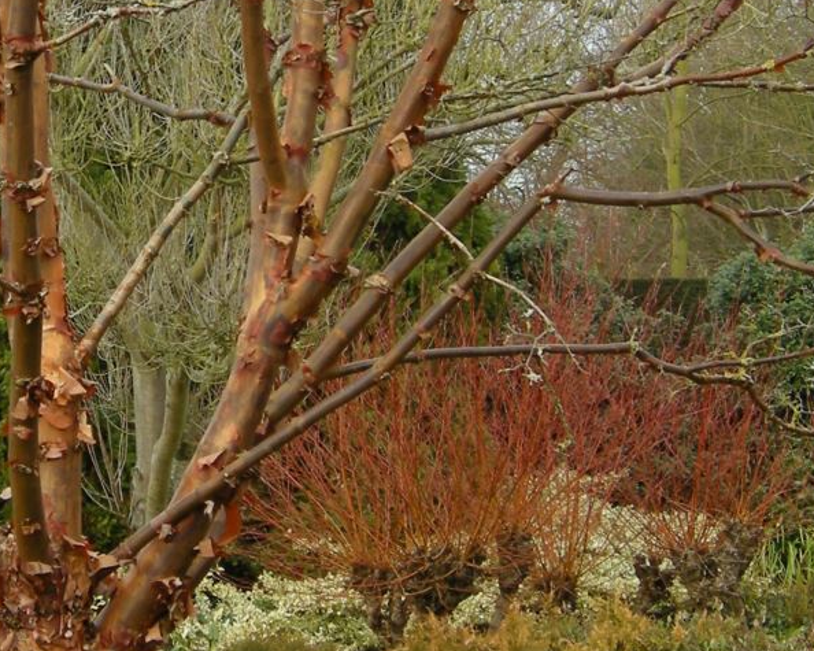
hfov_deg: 16.5
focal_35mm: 115
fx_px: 2770
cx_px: 59
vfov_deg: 13.4
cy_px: 171
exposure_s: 1/75.7
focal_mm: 7.5
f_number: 3.4
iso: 64
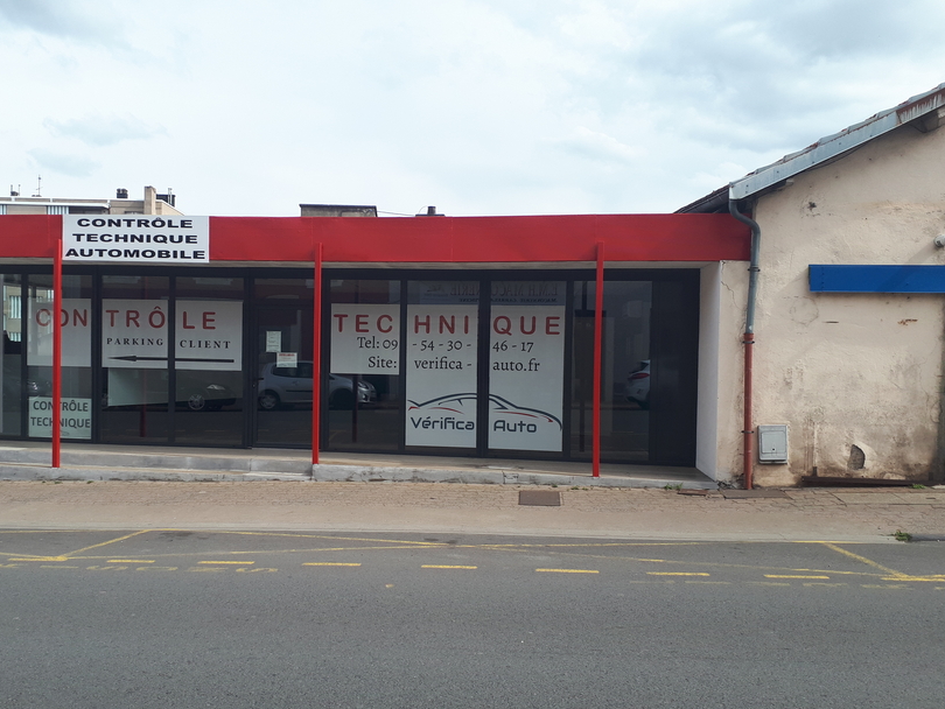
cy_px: 351
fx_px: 874
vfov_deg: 44.2
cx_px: 396
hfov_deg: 56.5
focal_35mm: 32
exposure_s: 1/892
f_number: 1.9
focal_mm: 3.6
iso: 40
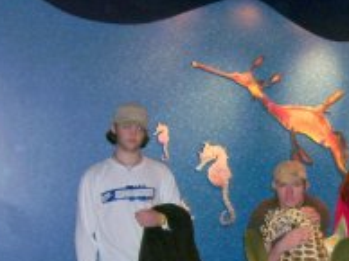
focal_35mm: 79
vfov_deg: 18.2
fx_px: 795
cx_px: 380
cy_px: 261
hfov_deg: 23.3
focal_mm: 5.6
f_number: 2.7
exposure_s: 1/60
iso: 80
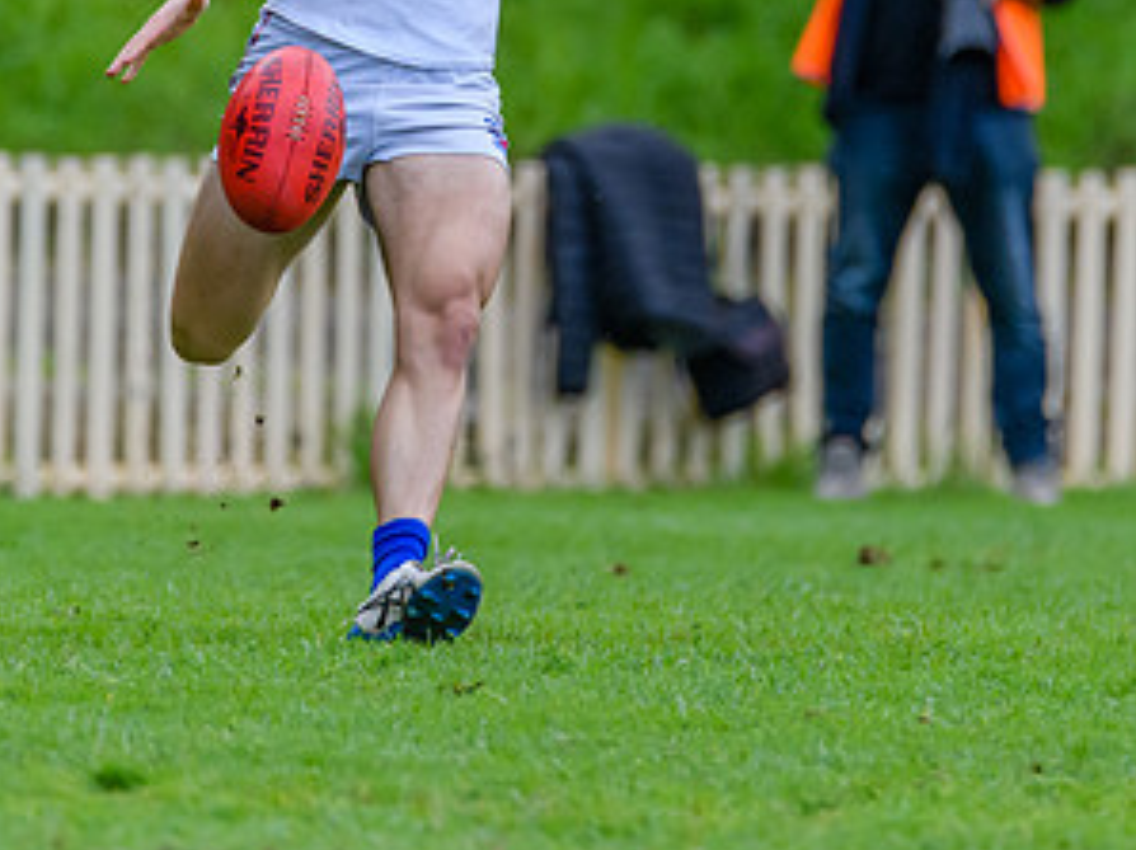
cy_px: -37
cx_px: 552
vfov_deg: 1.0
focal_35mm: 1431
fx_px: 46924
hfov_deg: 1.4
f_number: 6.3
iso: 2800
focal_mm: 600
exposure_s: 1/1600
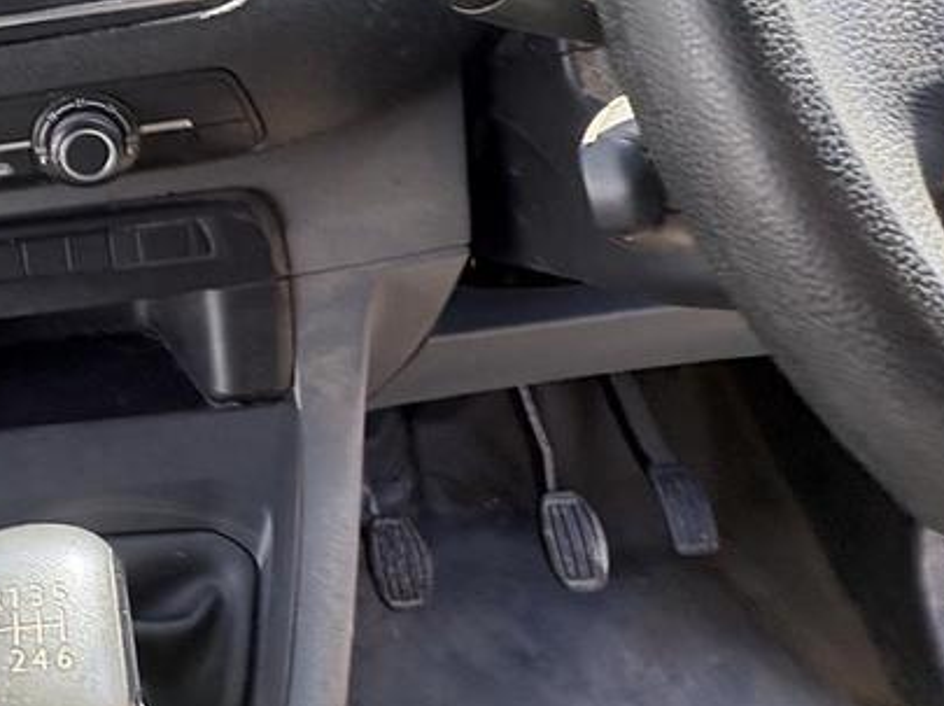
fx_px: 845
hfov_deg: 49.9
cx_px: 47
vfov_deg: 43.7
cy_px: 163
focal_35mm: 31
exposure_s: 1/103
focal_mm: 2.22
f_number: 2.2
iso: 125
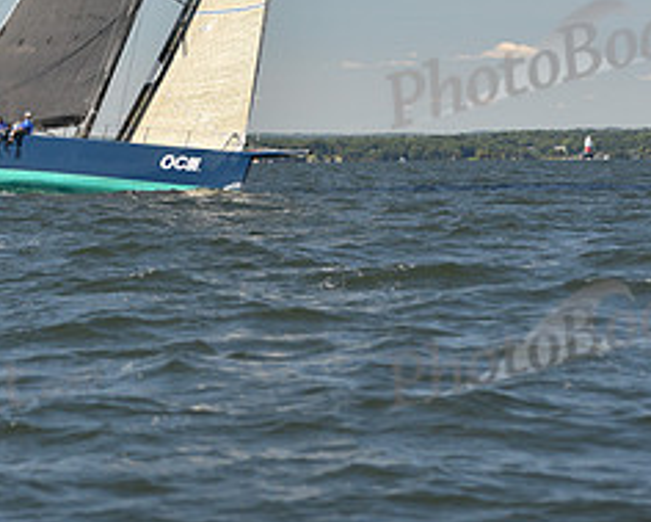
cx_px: 244
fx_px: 3816
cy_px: -47
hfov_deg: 9.7
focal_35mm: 198
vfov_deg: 7.8
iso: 250
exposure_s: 1/1000
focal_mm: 86
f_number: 3.2
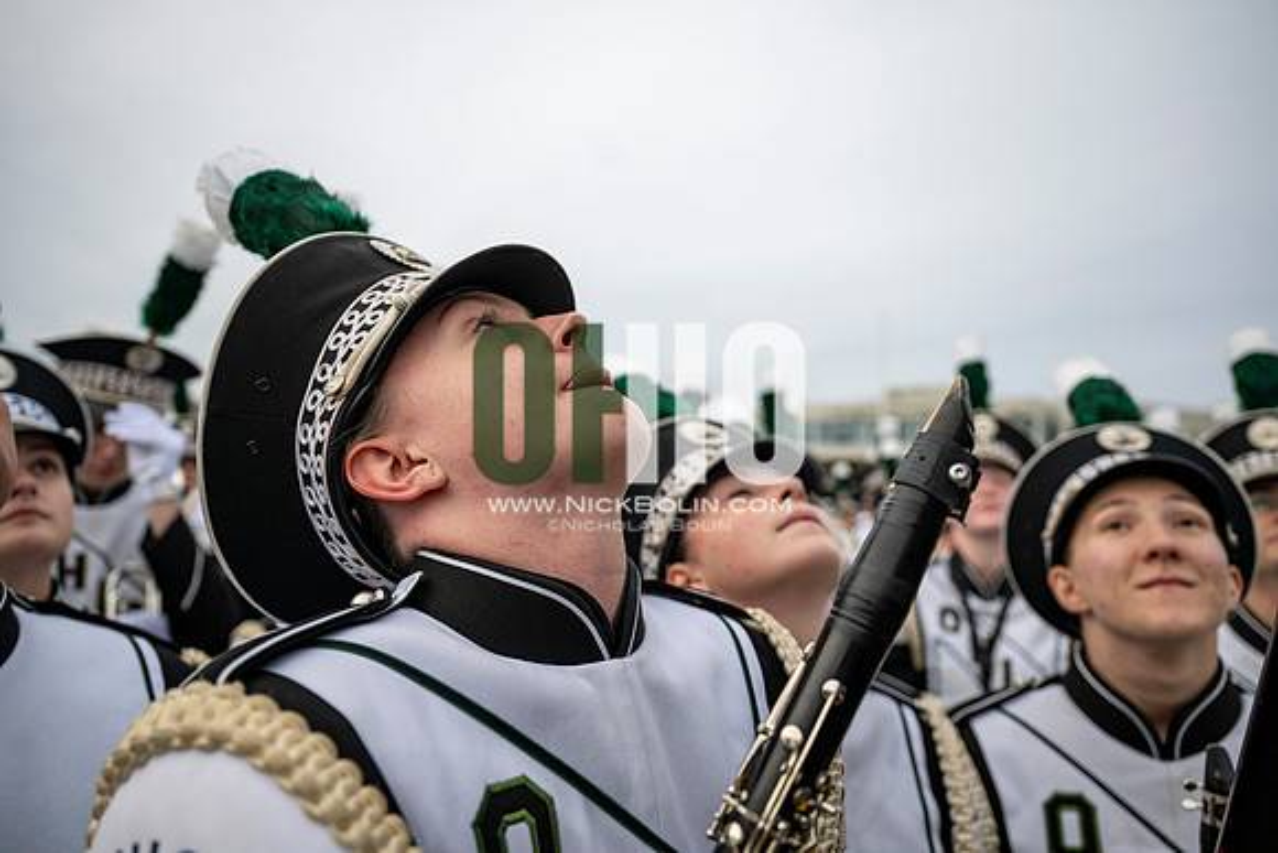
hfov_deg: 73.7
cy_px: 426
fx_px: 852
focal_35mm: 24
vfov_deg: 53.2
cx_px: 639
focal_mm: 24
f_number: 2.8
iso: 200
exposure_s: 1/500
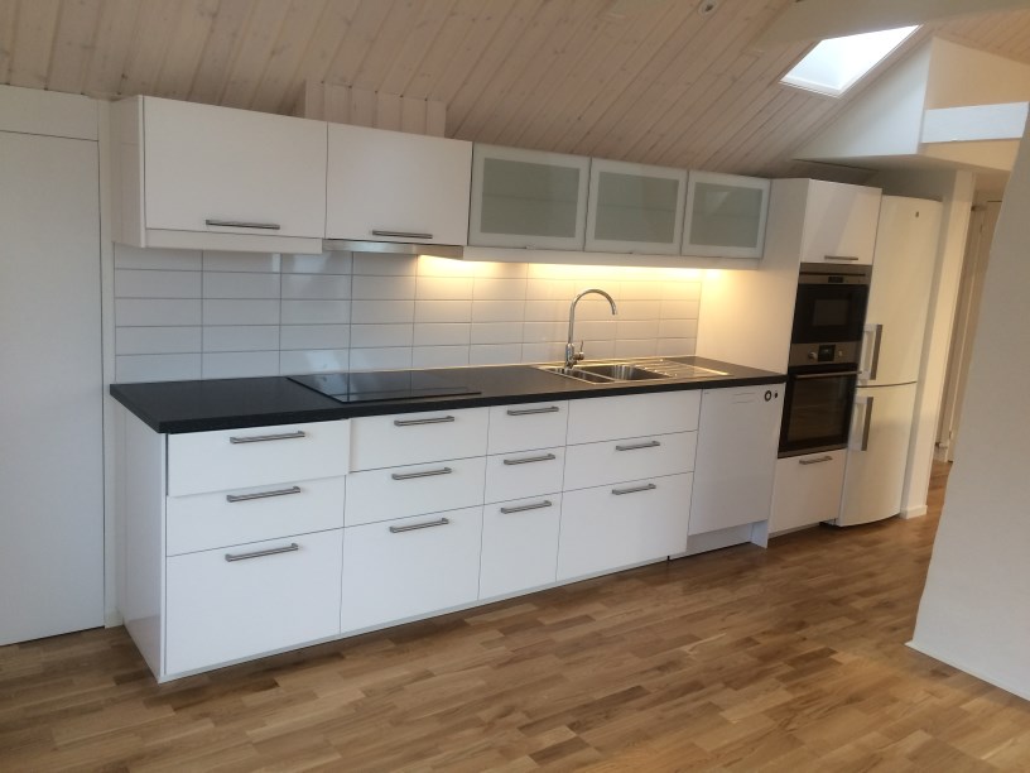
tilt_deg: -12.1
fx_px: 863
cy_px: 386
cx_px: 515
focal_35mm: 29
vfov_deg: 48.2
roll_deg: -3.3
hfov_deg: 61.7
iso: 40
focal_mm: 4.15
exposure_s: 1/33
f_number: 2.2
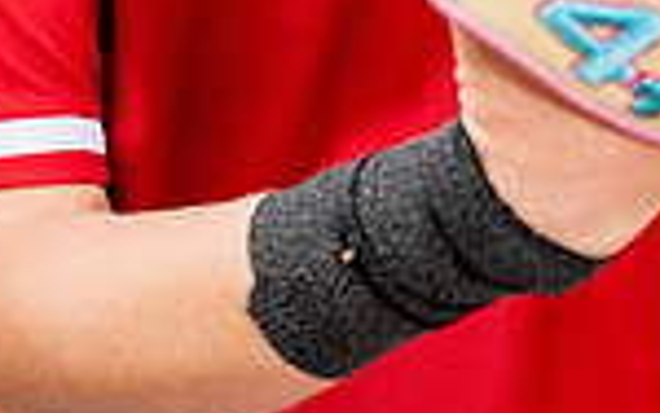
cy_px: -505
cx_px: 308
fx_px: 2916
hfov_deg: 12.9
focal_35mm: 162
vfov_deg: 7.7
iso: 100
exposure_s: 1/250
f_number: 4
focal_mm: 53
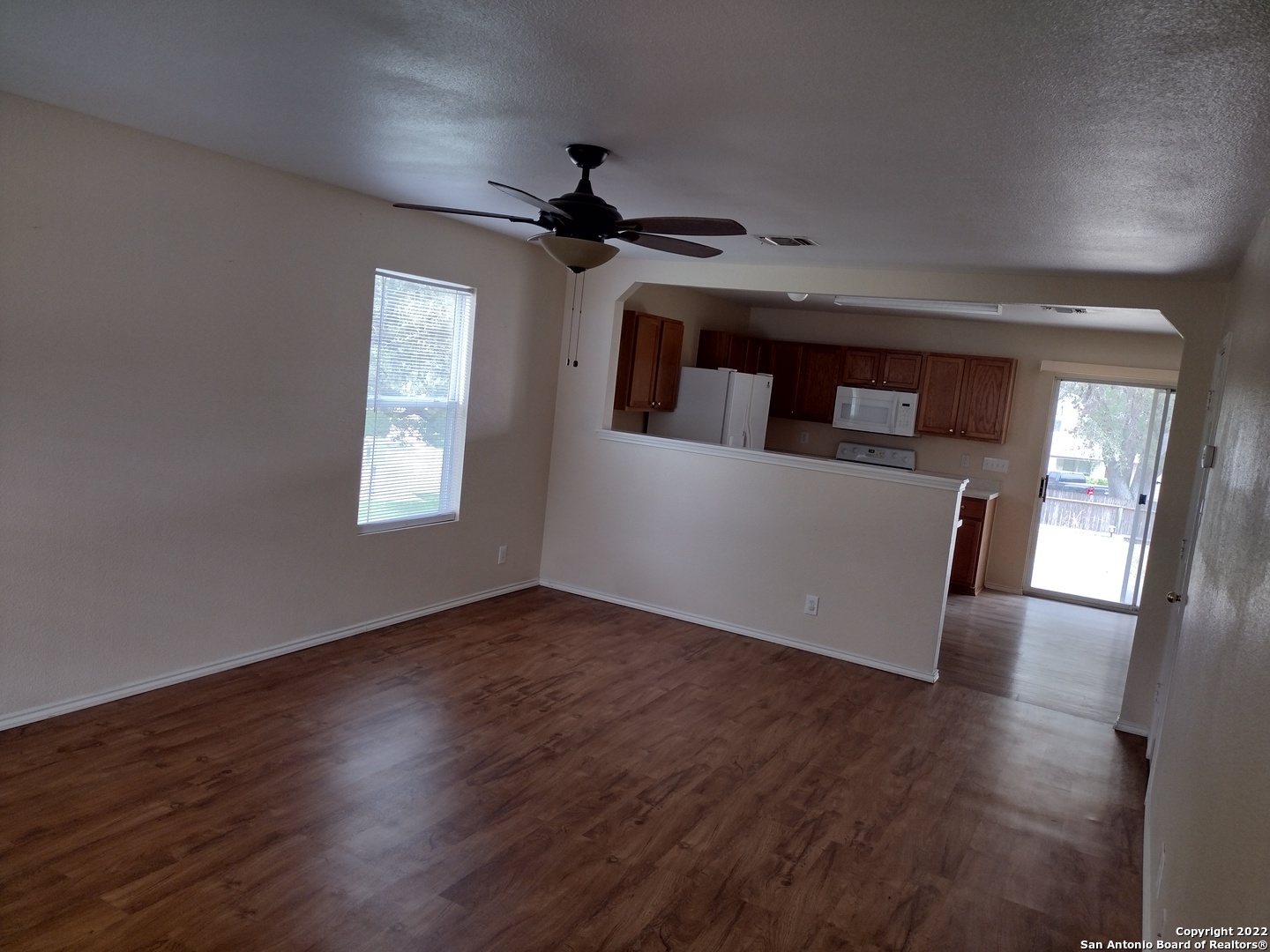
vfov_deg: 51.4
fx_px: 991
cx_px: 635
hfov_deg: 65.3
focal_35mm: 27
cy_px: 476
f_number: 1.7
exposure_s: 1/120
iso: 160
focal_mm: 4.71
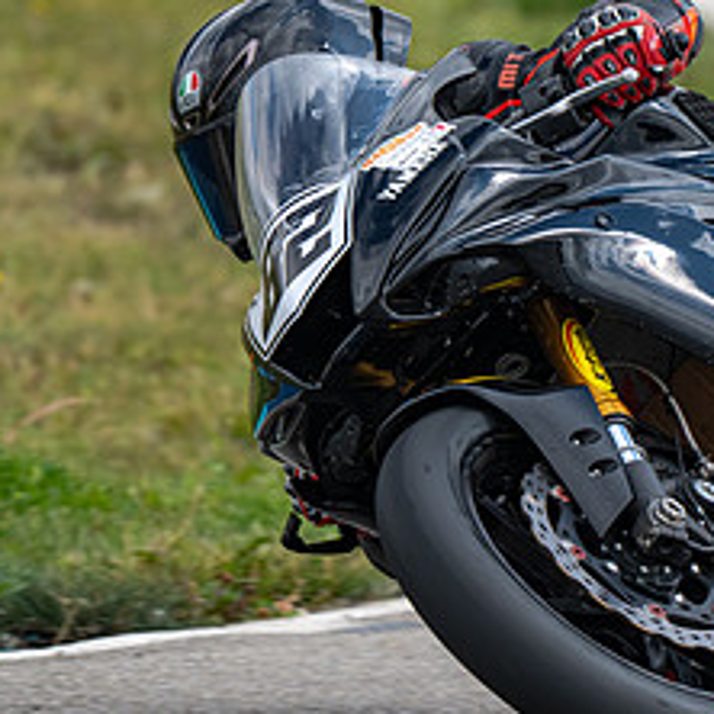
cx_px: 779
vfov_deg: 1.2
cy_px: 201
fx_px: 35027
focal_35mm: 1501
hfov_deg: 1.2
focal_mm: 600
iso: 320
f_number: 6.3
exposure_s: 1/1250
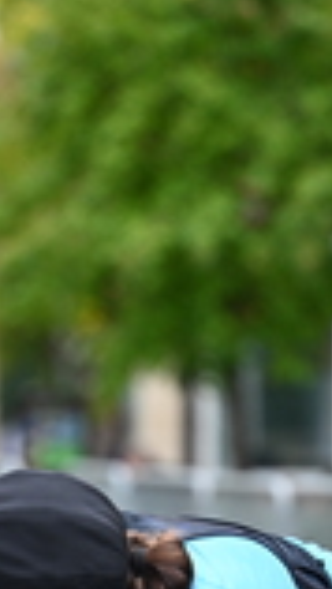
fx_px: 5988
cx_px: 39
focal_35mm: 383
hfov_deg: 3.2
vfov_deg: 5.6
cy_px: 753
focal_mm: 105
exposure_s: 1/1600
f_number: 2.8
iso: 640
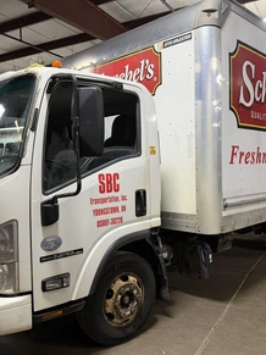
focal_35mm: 33
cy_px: 182
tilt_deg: -4.1
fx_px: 338
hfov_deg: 42.9
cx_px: 140
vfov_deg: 55.4
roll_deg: +1.1
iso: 320
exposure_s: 1/60
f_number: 1.78
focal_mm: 6.76
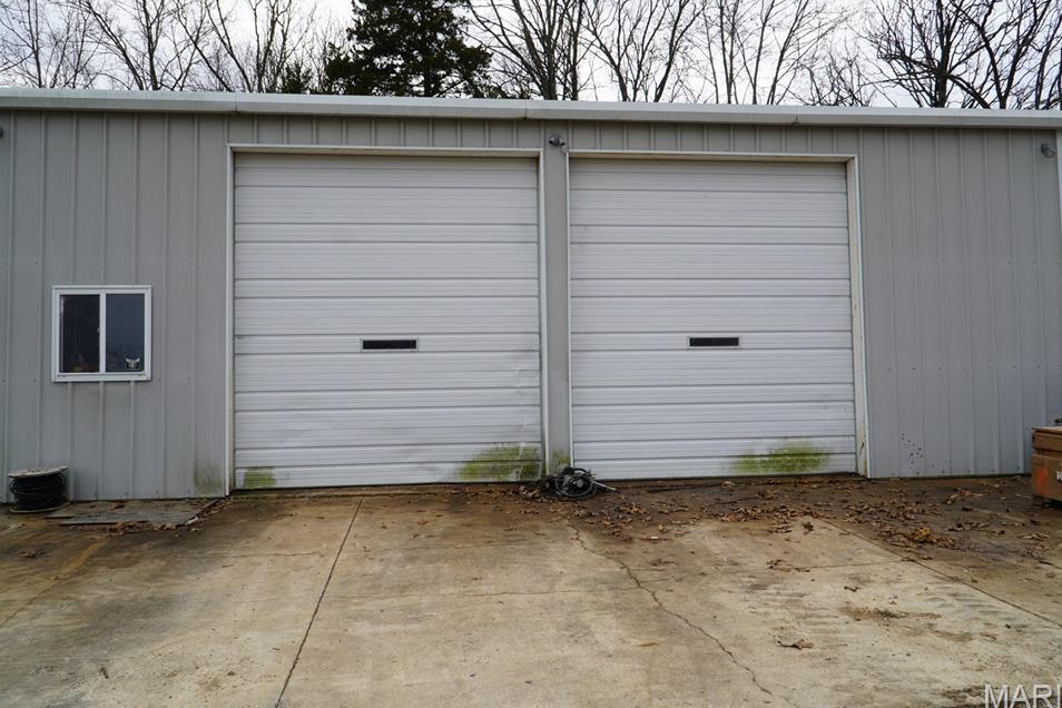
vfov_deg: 45.0
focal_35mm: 29
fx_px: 855
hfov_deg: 63.7
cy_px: 340
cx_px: 525
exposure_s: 1/125
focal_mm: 18
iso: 100
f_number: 9
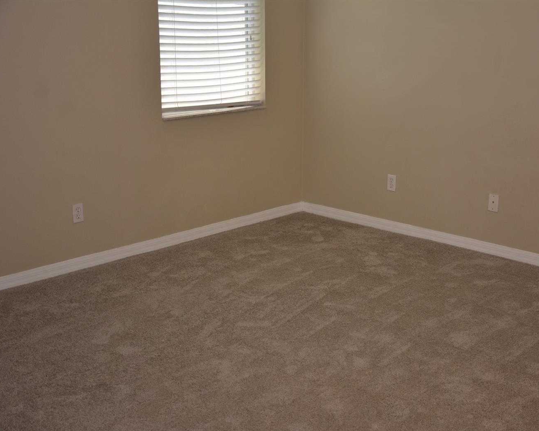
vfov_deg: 32.4
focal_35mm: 47
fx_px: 743
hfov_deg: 39.7
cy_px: 220
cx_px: 319
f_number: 4
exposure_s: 1/60
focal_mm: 27
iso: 220
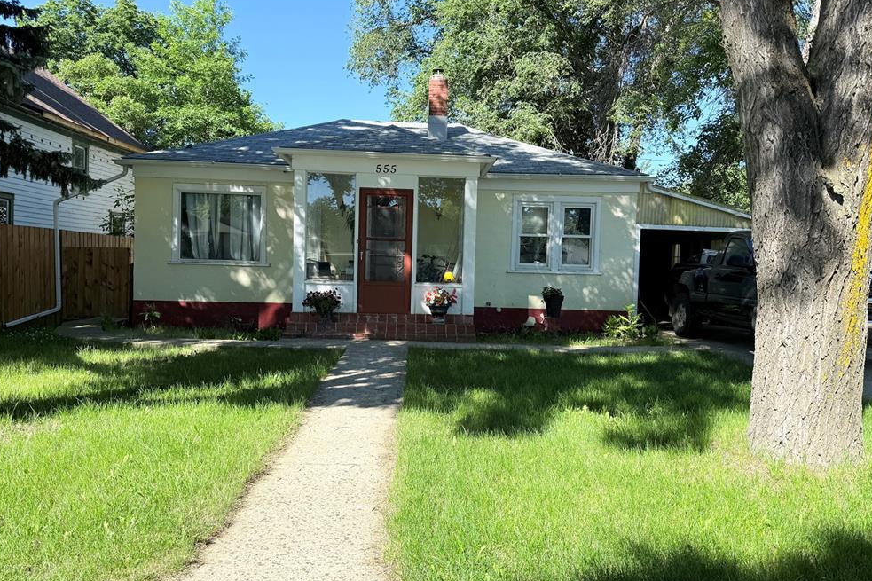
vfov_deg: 49.5
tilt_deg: -1.4
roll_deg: -1.0
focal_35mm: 26
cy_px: 285
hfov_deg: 69.4
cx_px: 441
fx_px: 630
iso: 80
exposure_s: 1/1618
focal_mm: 6.76
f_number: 1.78
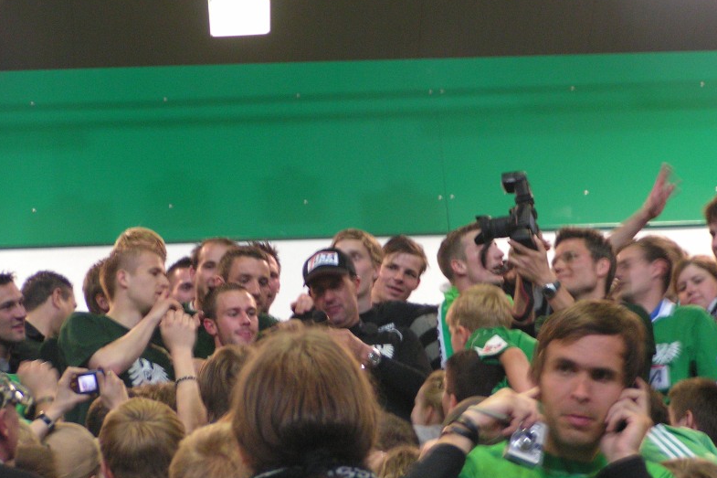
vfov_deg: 8.6
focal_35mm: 159
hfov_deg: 12.9
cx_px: 359
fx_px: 3166
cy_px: 235
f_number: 3.5
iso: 200
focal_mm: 22.9
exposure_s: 1/13
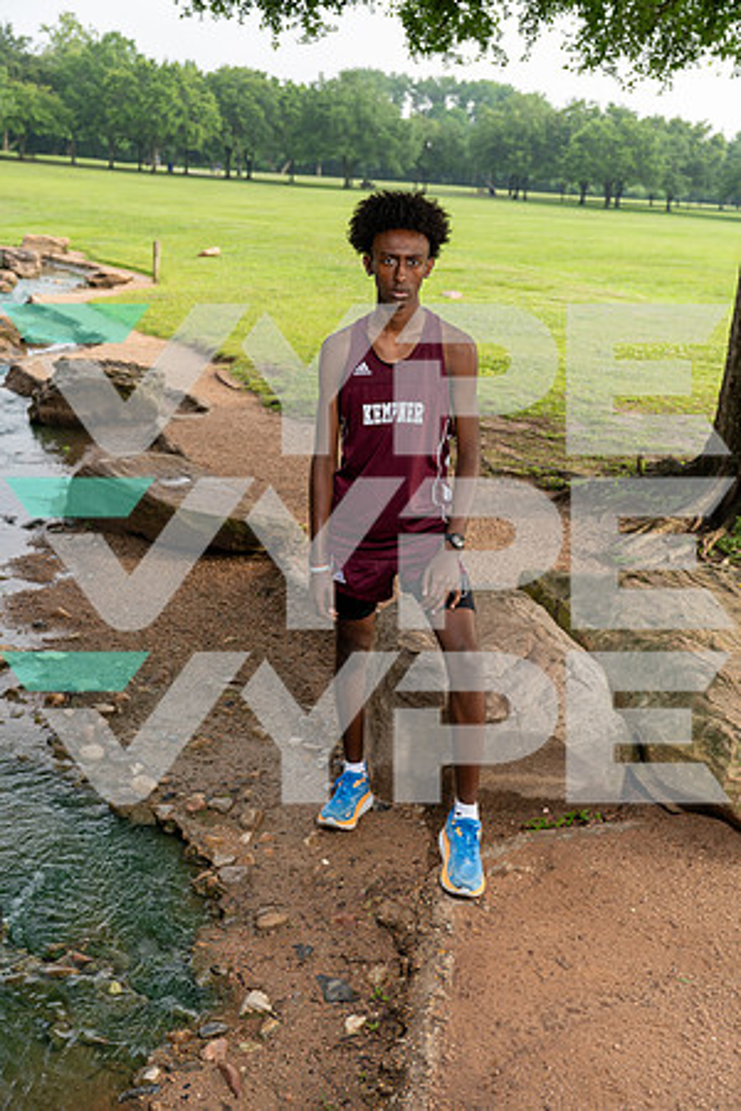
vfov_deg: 51.9
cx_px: 370
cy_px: 556
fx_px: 1142
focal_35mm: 37
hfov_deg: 35.9
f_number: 4
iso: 125
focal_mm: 37
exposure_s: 1/250
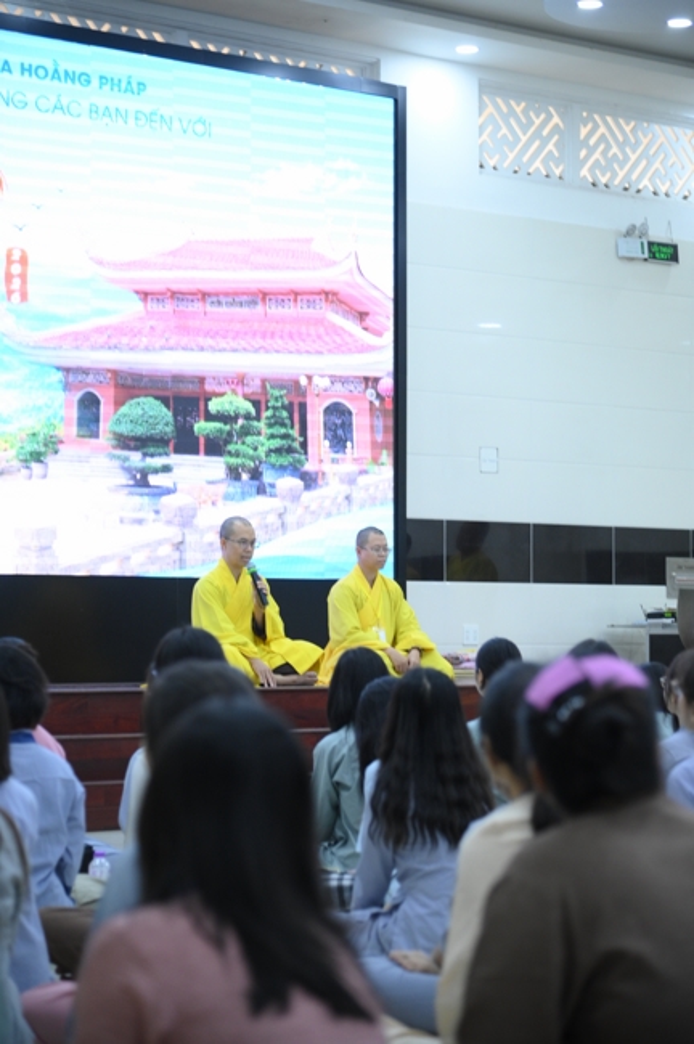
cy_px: 522
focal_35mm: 95
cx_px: 347
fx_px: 2753
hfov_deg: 14.4
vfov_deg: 21.5
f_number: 4
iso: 2500
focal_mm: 95
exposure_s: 1/100
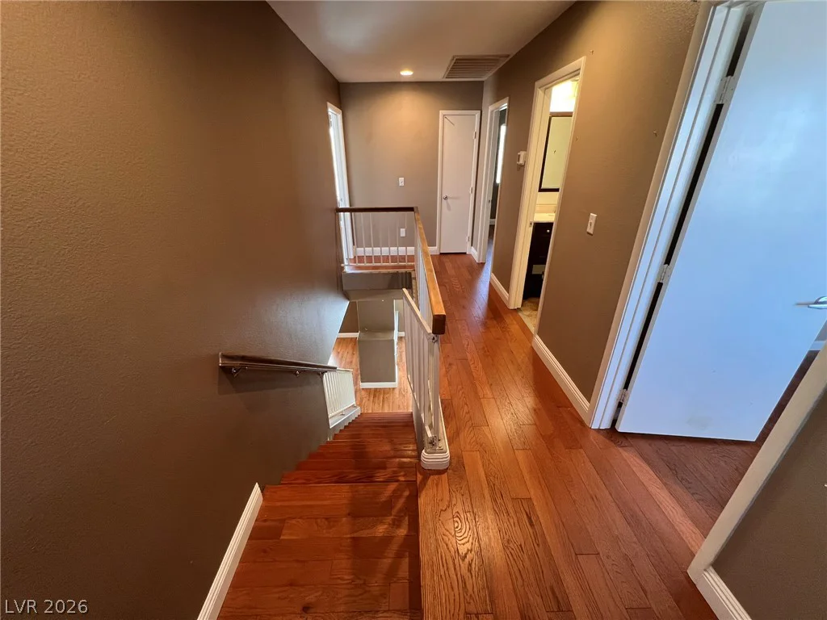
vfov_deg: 89.9
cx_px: 414
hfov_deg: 106.2
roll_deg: +0.5
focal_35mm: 13
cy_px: 310
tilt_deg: -25.6
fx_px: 311
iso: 320
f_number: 1.8
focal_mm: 1.57
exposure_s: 1/60
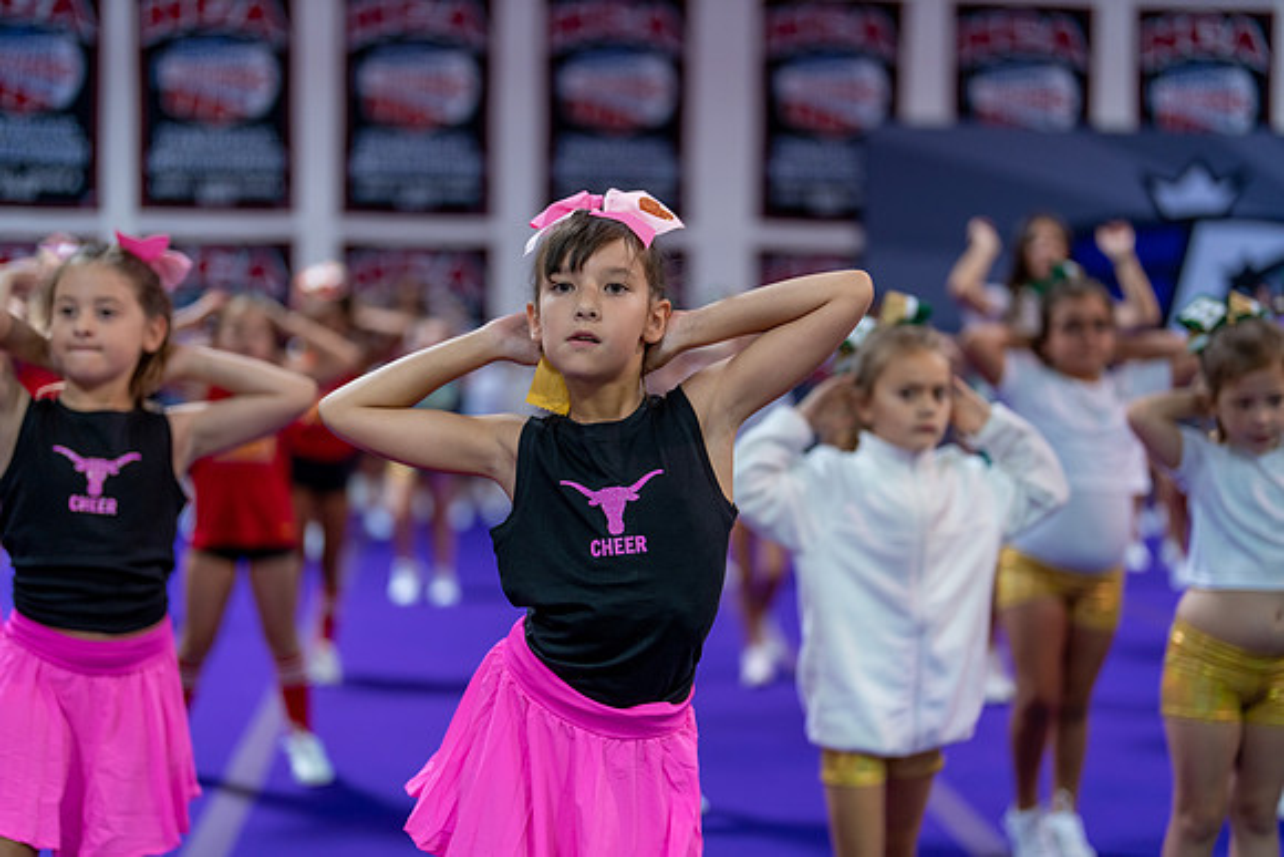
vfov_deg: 27.0
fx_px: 1784
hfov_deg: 39.6
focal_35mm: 50
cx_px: 642
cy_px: 428
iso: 500
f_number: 1.2
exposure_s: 1/320
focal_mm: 50
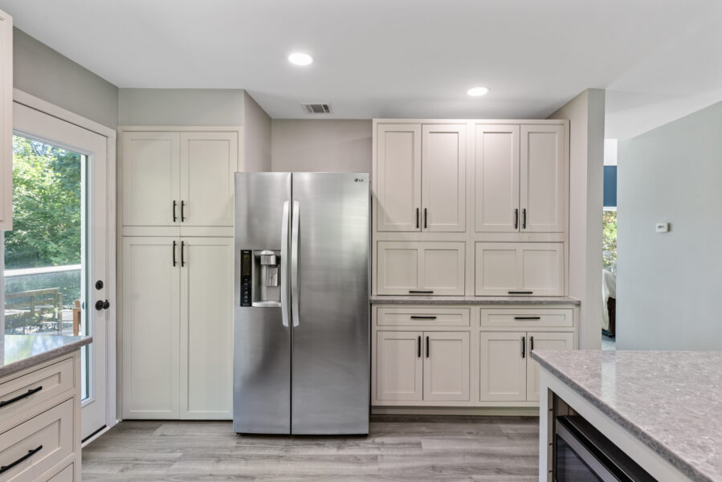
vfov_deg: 70.5
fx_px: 341
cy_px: 241
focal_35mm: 17
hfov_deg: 93.3
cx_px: 361
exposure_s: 1/13
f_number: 8
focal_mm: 17
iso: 640
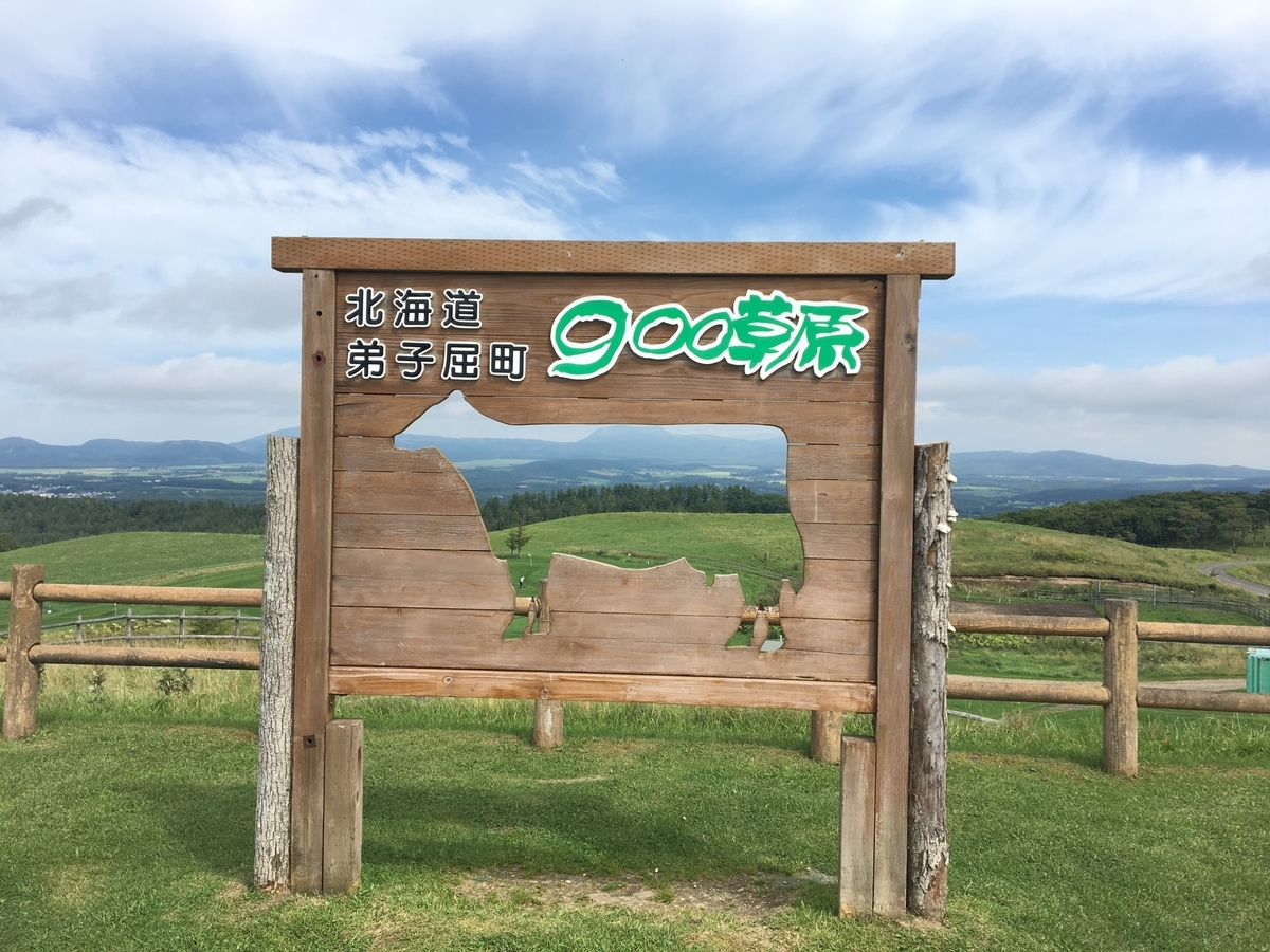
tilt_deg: +0.4
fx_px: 1064
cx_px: 635
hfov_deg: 61.7
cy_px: 476
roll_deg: -1.1
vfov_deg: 48.2
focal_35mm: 29
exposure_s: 1/1148
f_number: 2.2
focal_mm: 4.15
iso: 25
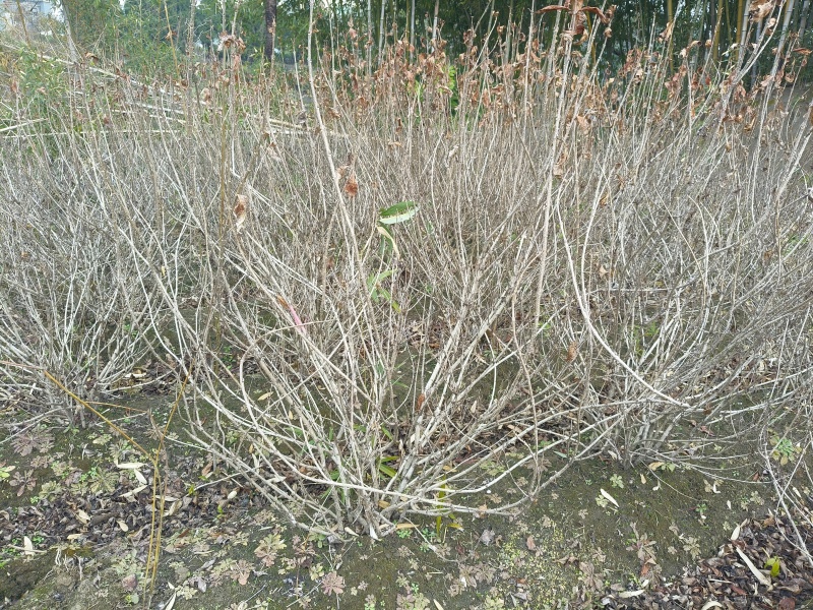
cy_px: 305
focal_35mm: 26
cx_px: 406
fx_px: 611
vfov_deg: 53.1
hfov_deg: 67.3
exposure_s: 1/359
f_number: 1.8
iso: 80
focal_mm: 4.84
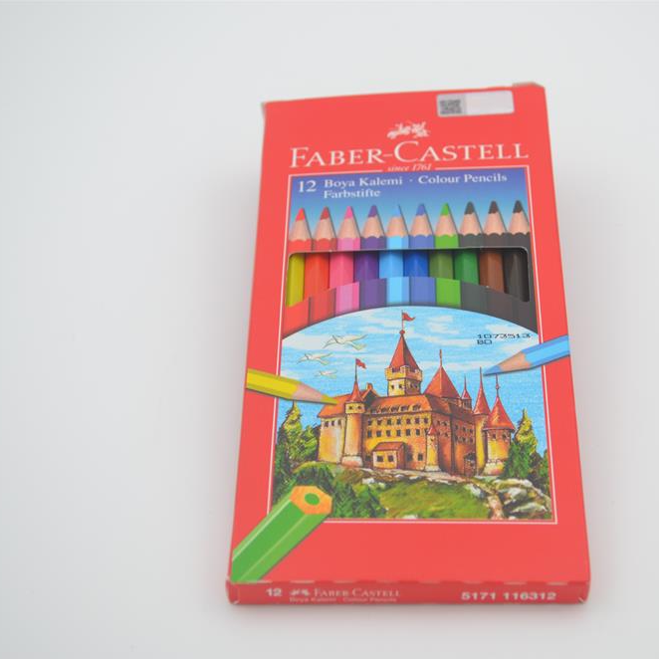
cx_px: 420
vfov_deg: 22.5
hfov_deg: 22.4
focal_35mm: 77
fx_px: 1658
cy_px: 330
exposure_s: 1/80
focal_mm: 40
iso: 100
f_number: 5.6
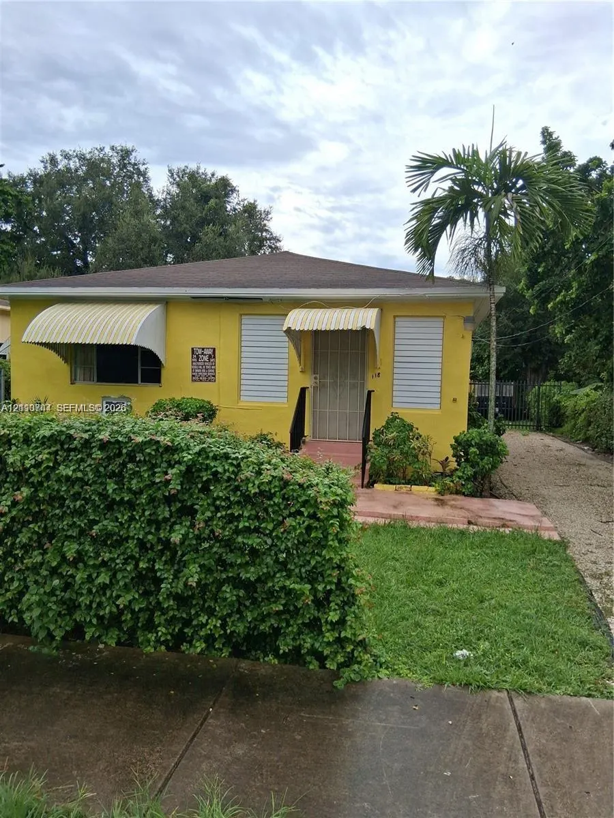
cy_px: 409
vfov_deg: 67.3
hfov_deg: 53.1
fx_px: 615
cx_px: 307
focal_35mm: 26
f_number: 1.8
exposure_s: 1/889
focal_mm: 3.98
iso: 25
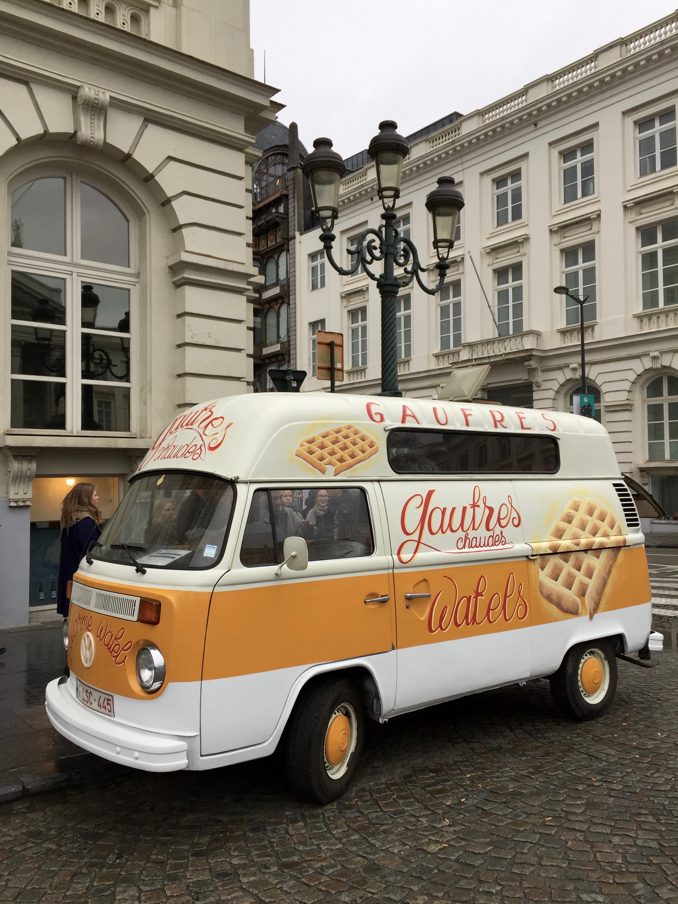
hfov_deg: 48.2
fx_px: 757
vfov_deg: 61.7
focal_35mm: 29
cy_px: 452
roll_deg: +1.8
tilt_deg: +3.2
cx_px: 339
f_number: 2.2
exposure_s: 1/200
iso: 32
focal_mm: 4.15
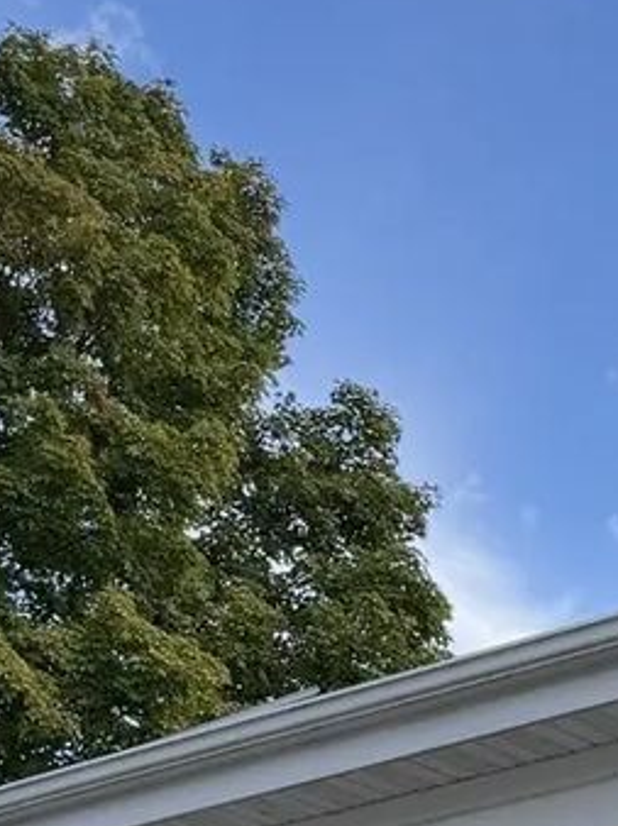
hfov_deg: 14.3
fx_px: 2312
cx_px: 906
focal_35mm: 97
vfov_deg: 18.4
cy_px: 1164
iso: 100
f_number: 1.78
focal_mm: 6.76
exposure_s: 1/2299
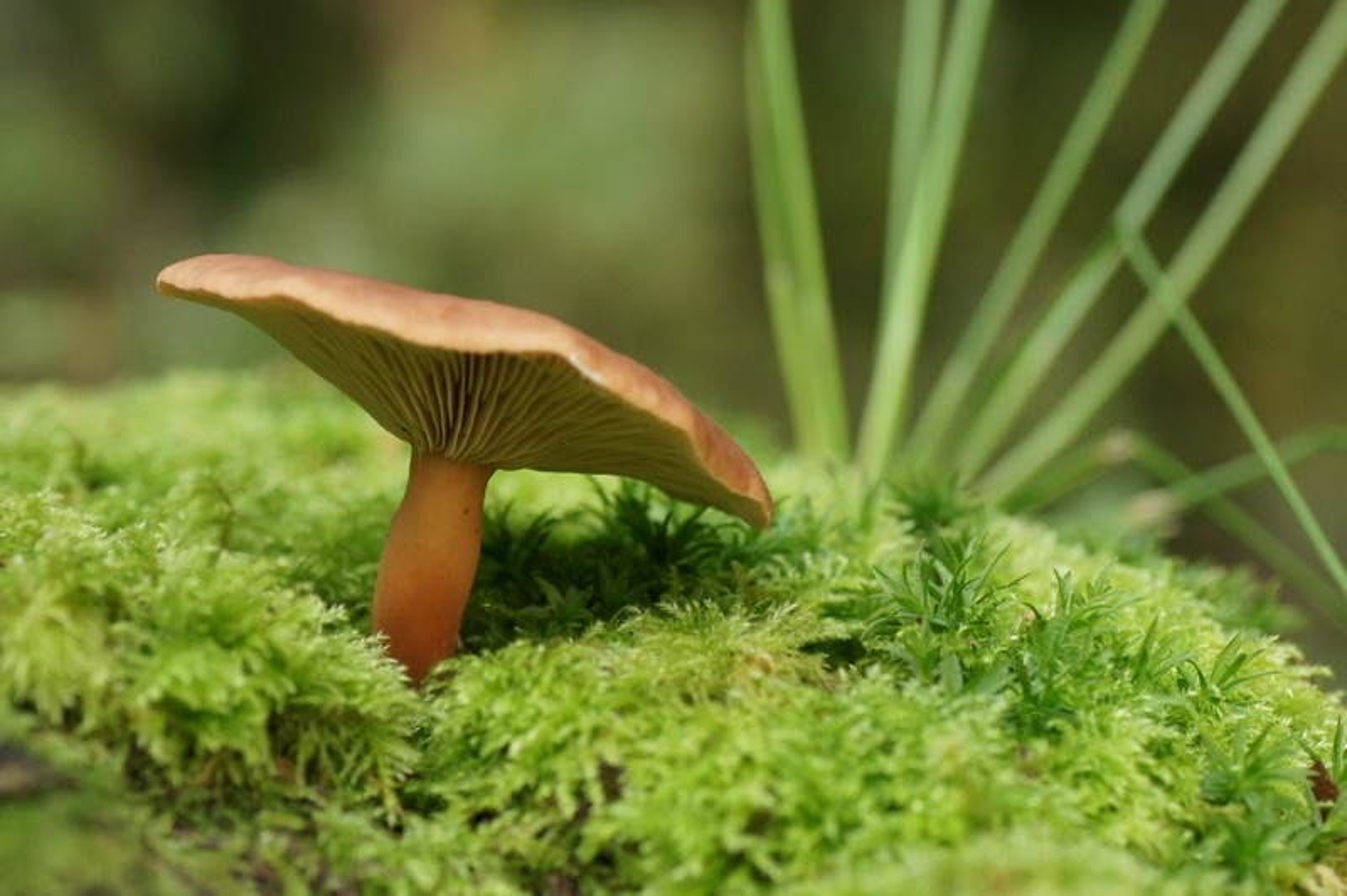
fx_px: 5047
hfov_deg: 15.2
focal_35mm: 135
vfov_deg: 10.1
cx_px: 674
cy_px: 448
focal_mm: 90
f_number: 6.3
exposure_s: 1/30
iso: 1600
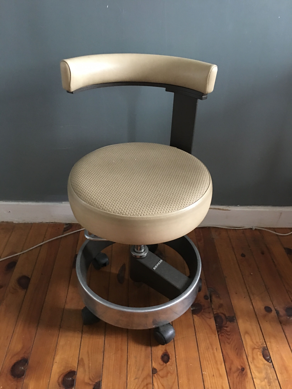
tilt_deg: -35.6
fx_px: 326
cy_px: 194
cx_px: 146
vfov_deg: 61.7
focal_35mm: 29
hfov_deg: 48.2
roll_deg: -3.5
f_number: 2.2
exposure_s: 1/4
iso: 100
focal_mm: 4.15
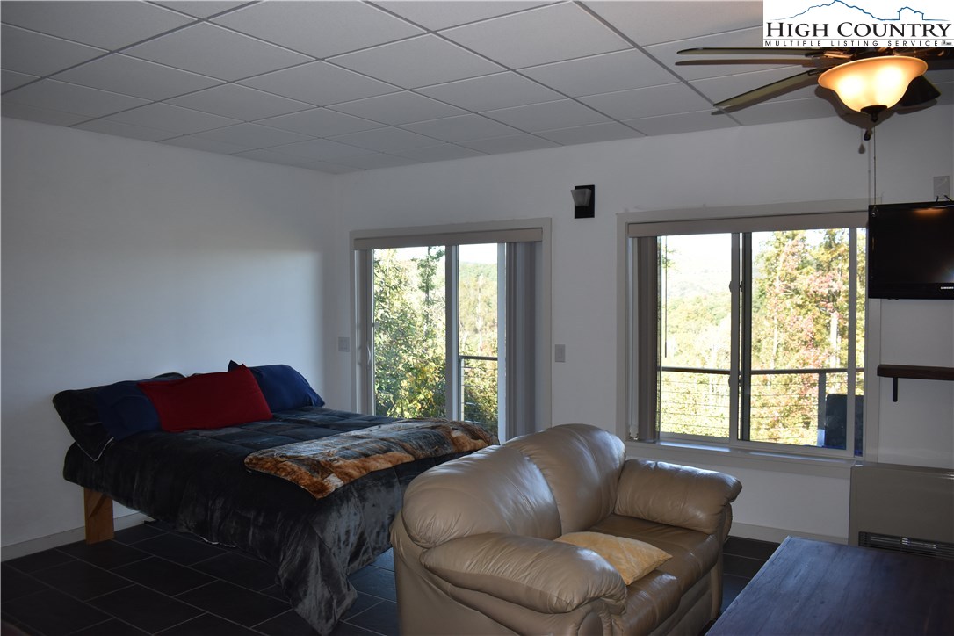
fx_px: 715
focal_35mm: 27
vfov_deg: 47.9
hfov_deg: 67.4
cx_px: 477
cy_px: 318
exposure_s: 1/200
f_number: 5
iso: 400
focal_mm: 18
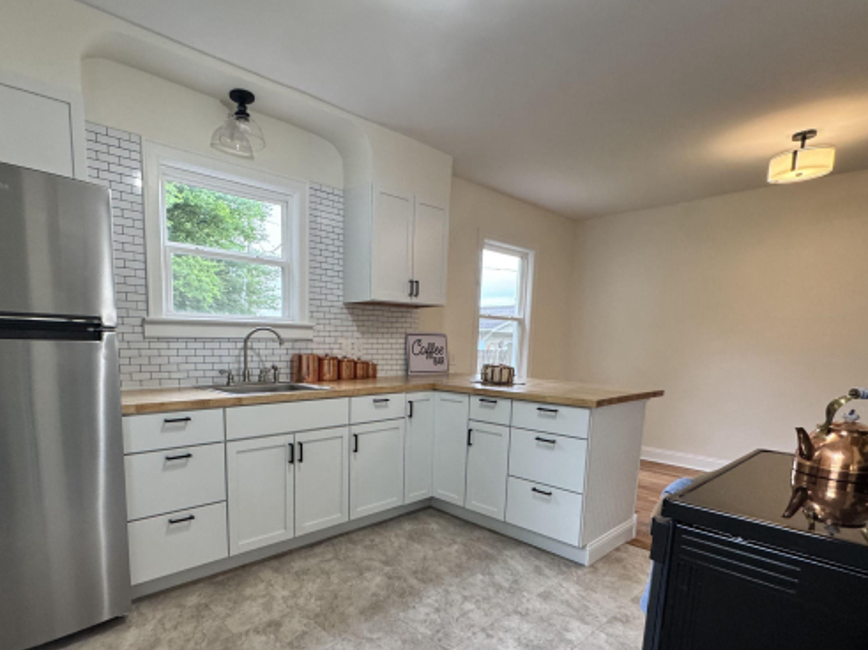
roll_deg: -1.3
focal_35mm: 19
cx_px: 363
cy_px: 410
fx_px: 476
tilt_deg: -8.1
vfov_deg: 67.5
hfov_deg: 84.0
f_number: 2.2
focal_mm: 2.22
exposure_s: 1/120
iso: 250
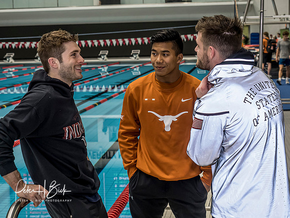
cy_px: 77
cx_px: 155
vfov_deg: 19.0
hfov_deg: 25.2
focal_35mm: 78
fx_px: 650
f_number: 3.5
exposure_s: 1/200
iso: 800
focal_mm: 30
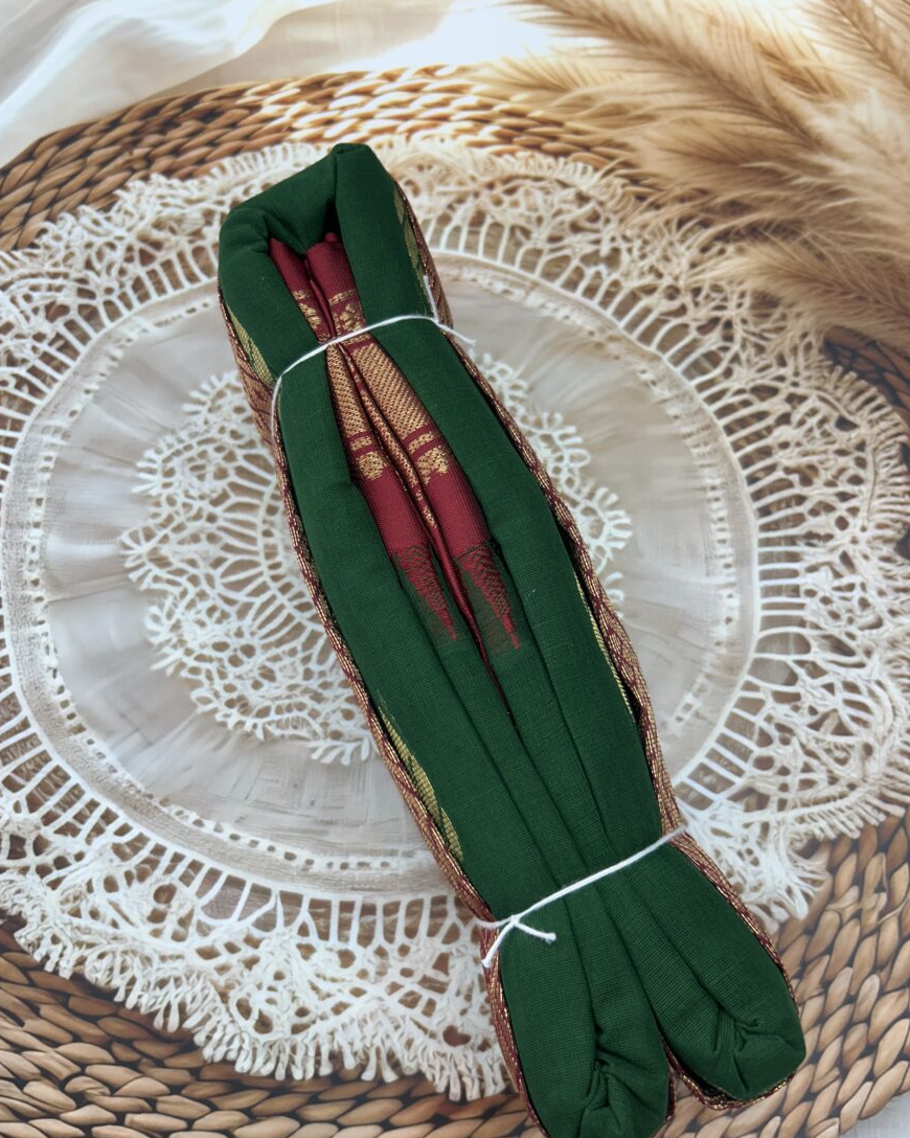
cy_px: 615
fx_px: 943
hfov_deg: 51.5
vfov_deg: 62.1
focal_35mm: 28
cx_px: 459
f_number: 1.5
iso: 40
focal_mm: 5.7
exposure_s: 1/100
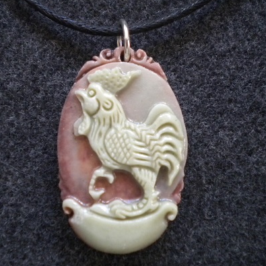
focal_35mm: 55
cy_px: 134
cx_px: 114
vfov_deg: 31.1
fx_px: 478
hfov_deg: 31.0
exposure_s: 1/37.8
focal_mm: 7.4
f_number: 3.5
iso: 400
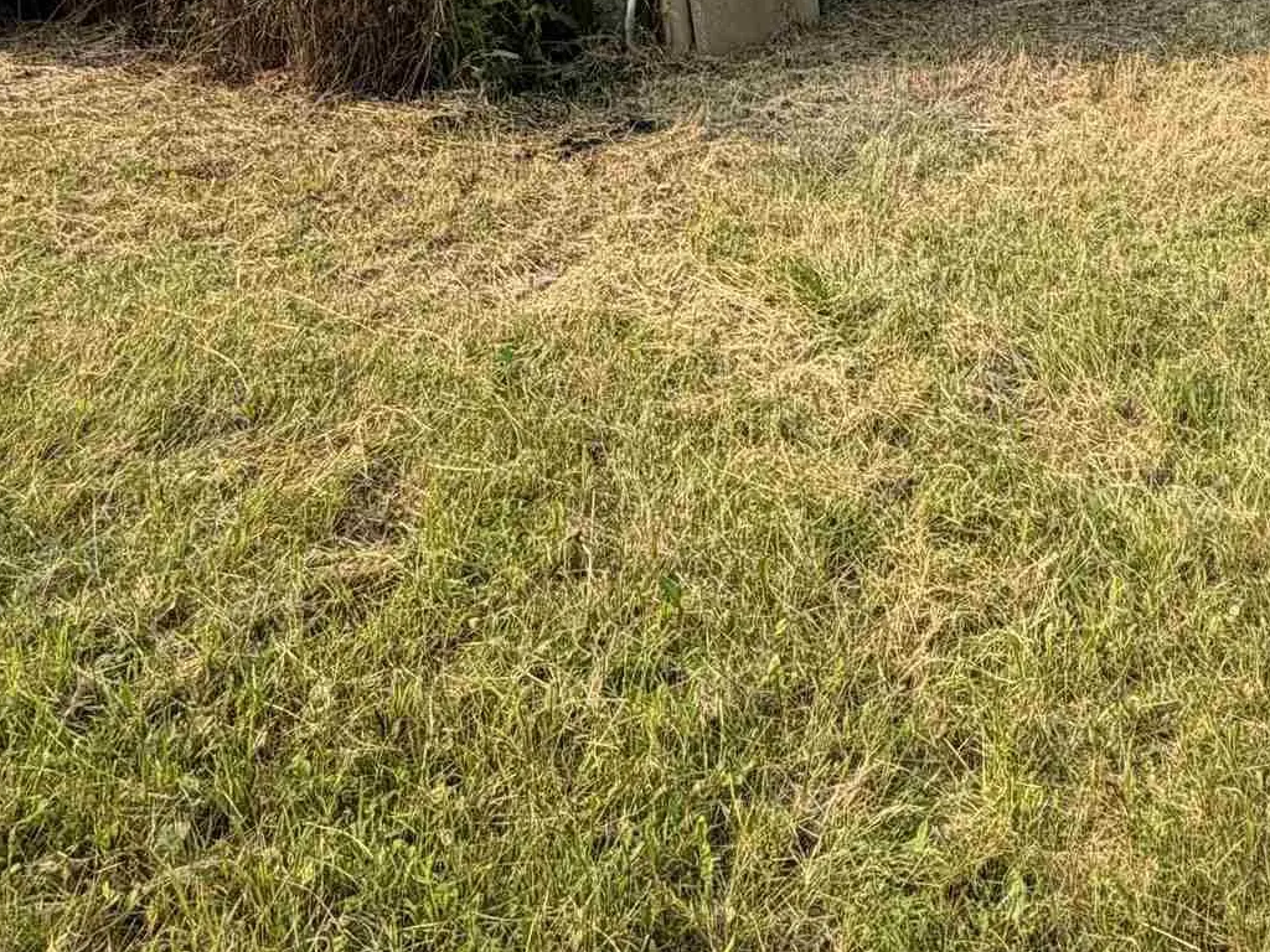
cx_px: 1008
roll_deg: +1.7
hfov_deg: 42.8
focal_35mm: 42
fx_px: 1541
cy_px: -374
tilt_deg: +0.3
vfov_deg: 27.1
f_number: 2.2
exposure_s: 1/613
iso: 40
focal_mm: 2.22
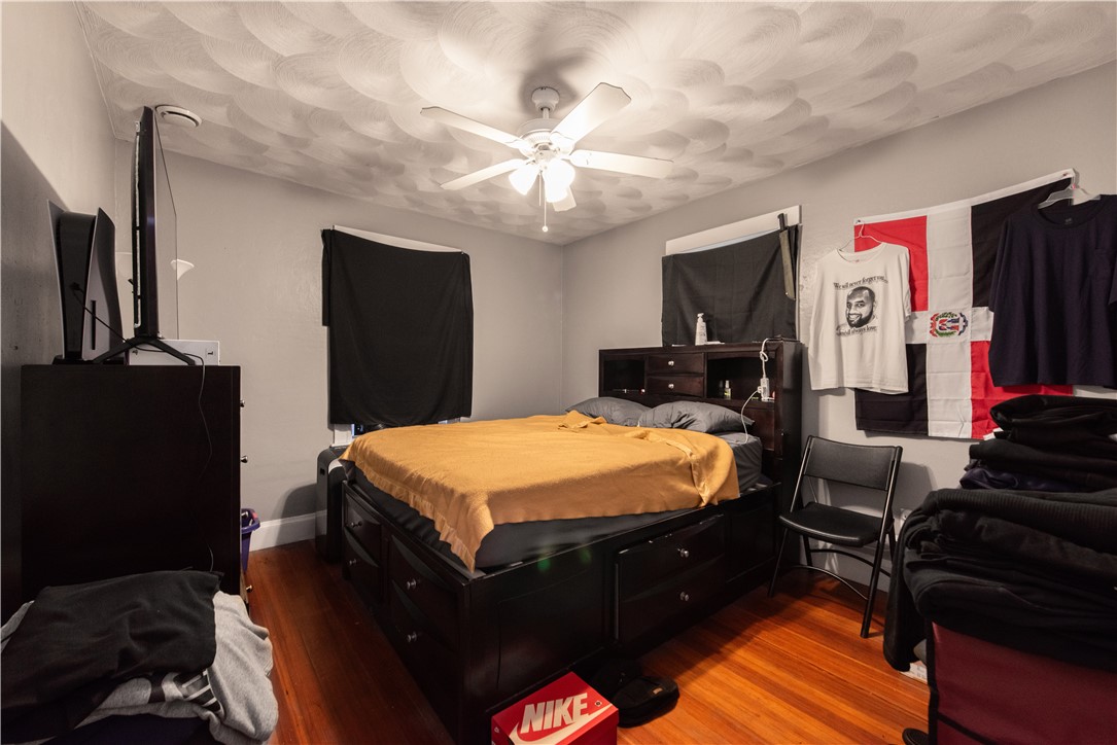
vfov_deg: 81.2
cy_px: 372
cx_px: 558
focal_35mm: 14
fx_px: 434
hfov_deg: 104.2
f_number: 10
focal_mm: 14
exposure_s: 1/5
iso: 800
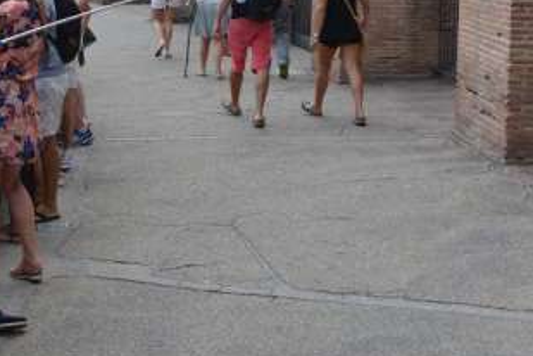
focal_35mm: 75
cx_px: 93
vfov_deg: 17.7
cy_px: -17
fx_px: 1110
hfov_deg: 26.4
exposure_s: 1/125
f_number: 5.6
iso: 125
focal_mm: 29
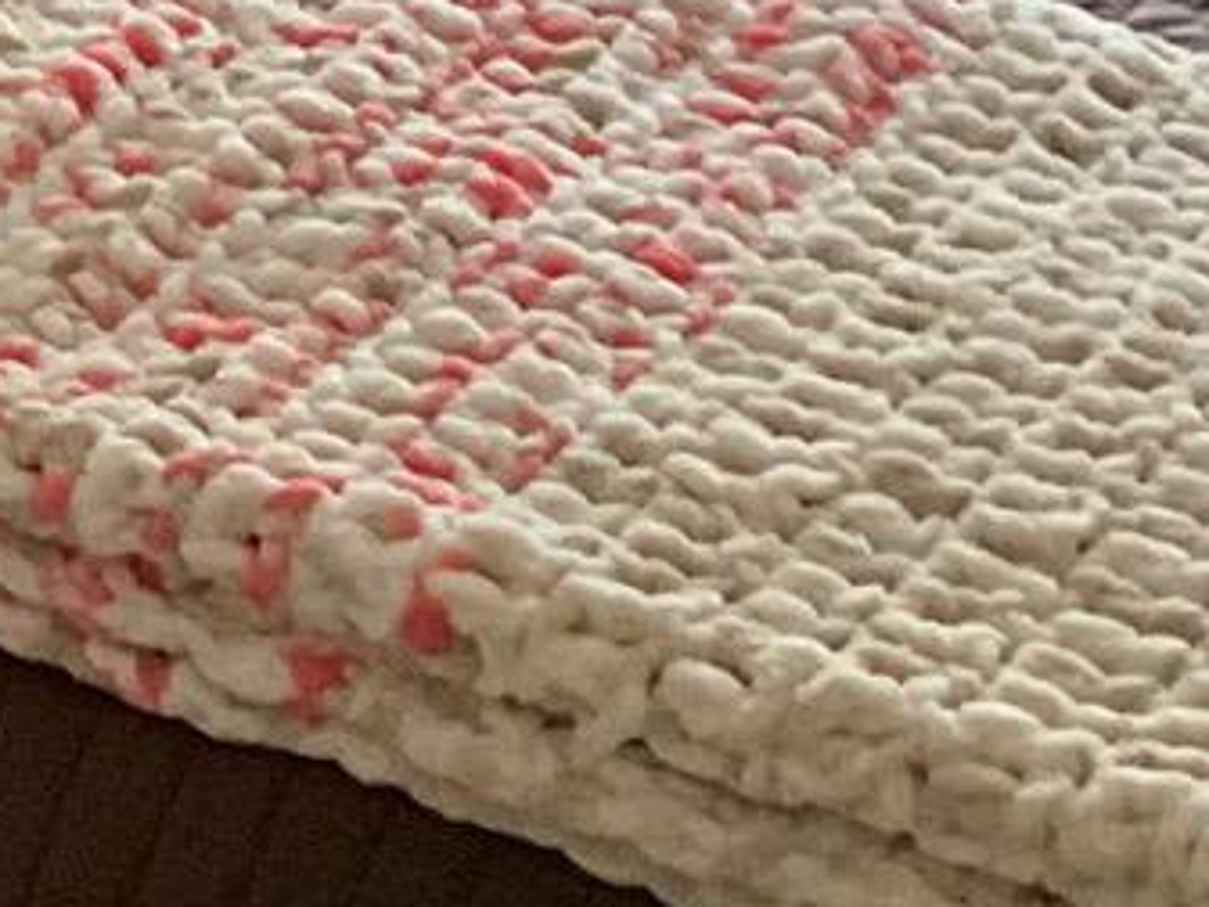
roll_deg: -1.4
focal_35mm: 177
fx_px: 6182
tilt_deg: -21.5
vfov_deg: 8.2
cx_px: -1342
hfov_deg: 10.2
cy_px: -504
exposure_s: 1/30
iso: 400
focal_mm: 3
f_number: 1.8
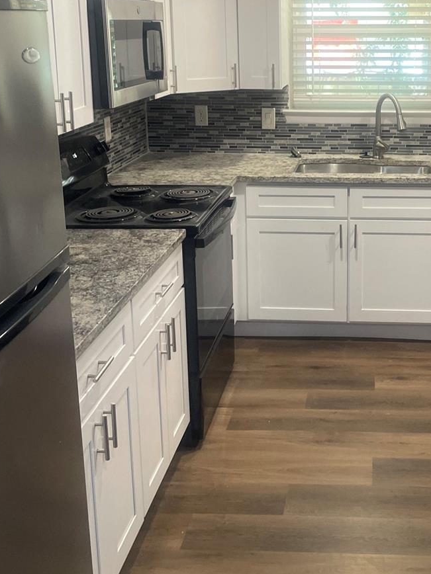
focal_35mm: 46
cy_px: 176
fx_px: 764
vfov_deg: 40.5
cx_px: 340
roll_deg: -1.3
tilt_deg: -8.4
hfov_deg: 30.8
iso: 125
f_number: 1.6
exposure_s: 1/60
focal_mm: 4.2
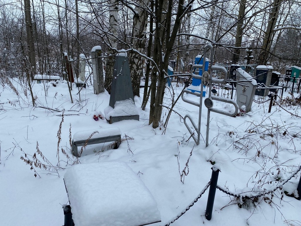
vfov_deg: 53.1
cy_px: 113
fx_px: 226
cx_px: 150
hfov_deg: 67.3
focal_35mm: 26
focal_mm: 4.25
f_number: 1.8
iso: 32
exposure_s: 1/934
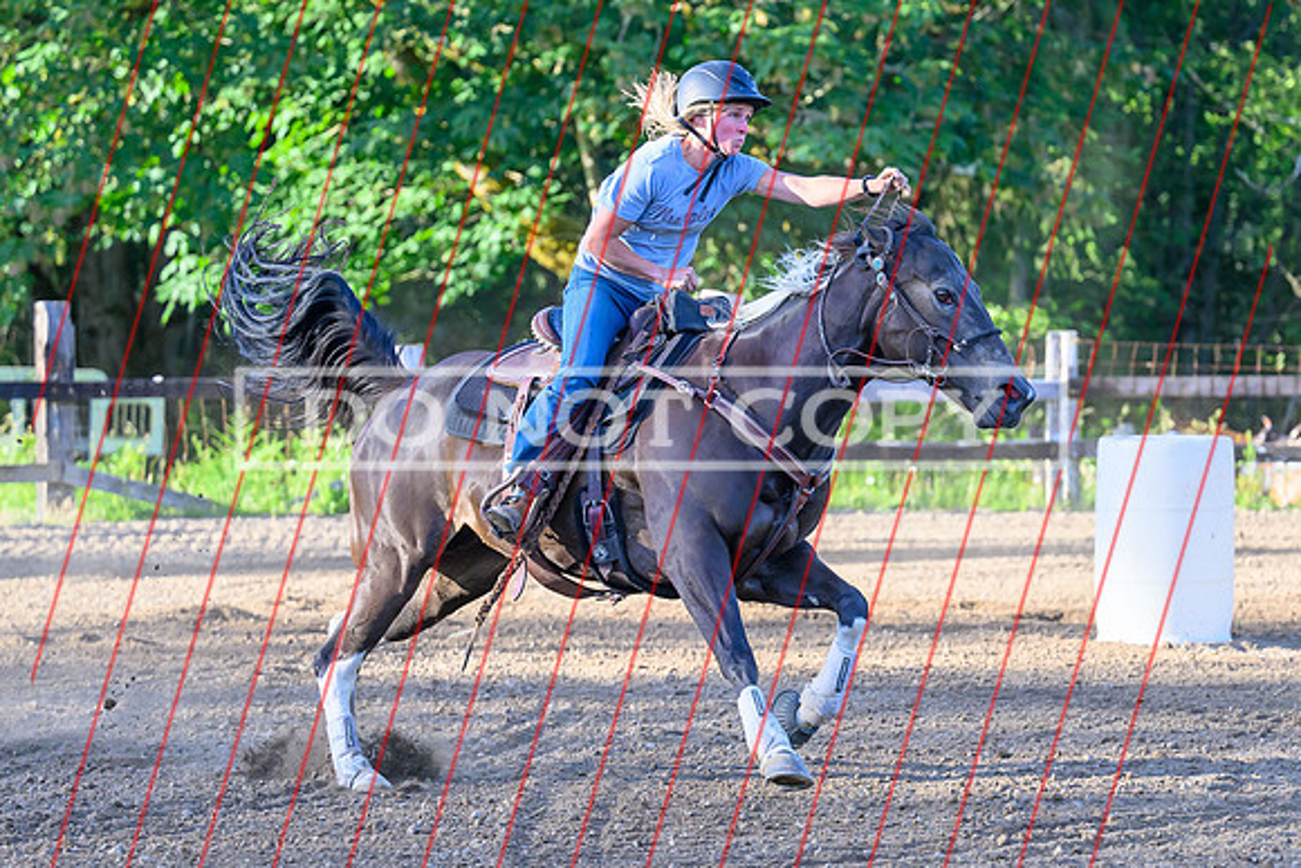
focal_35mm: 149
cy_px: 503
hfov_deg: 13.8
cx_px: 644
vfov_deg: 9.2
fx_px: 5382
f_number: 2.8
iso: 1100
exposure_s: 1/2500
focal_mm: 83
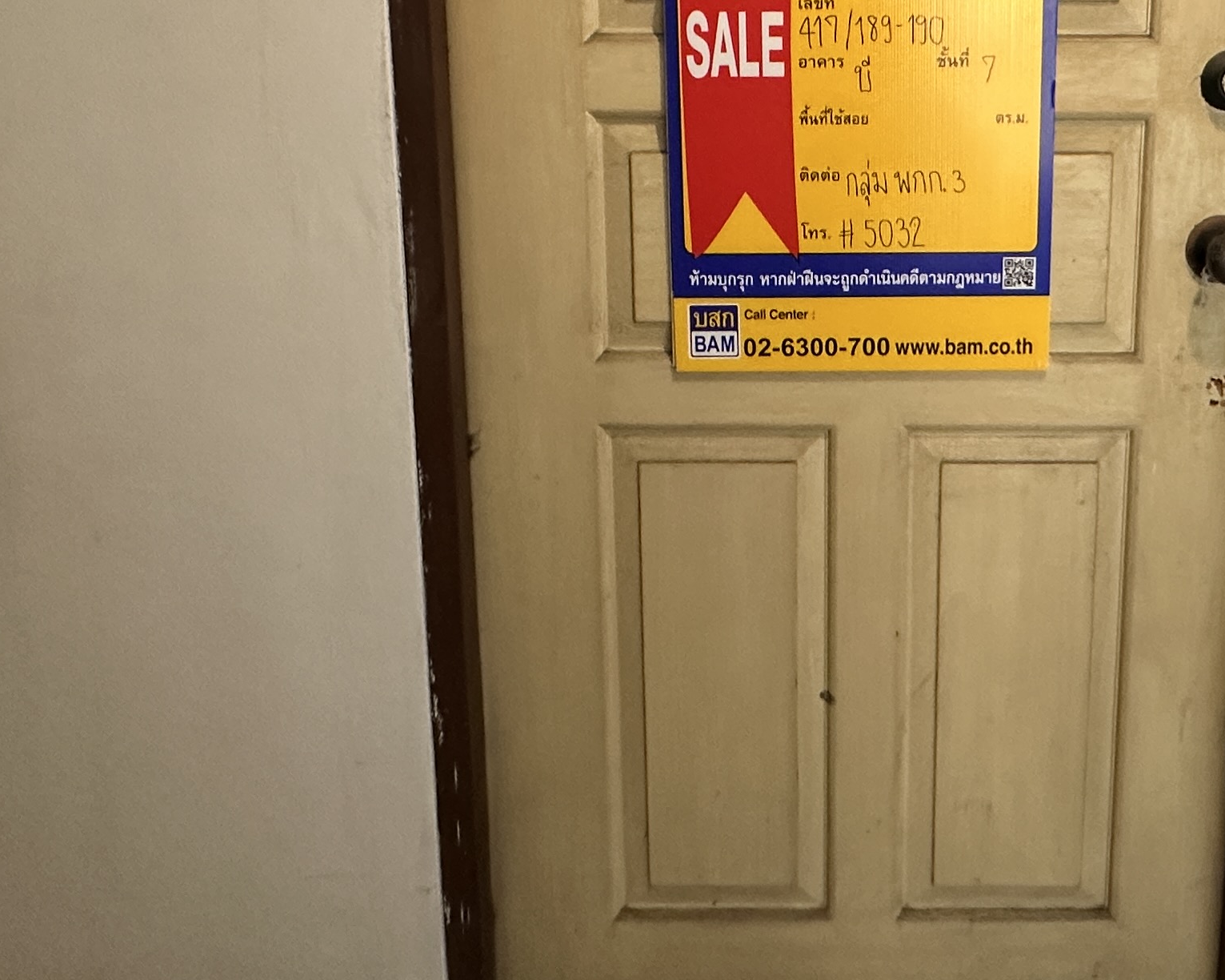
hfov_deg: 49.2
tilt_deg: -8.6
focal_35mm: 36
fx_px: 1305
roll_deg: -0.8
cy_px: 211
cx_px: 837
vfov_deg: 39.7
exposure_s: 1/100
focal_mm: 2.22
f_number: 2.2
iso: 250
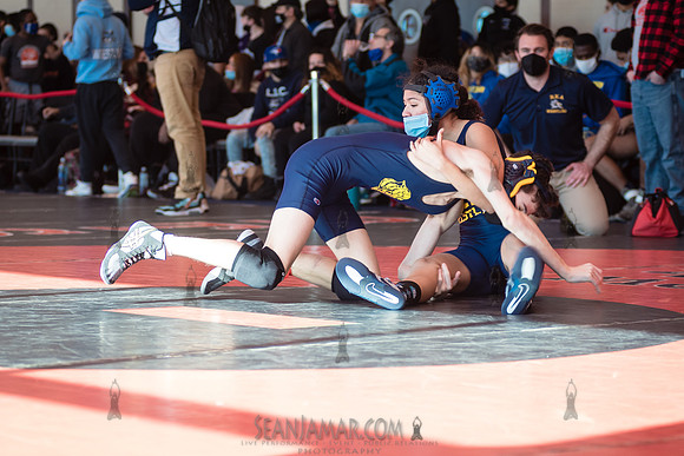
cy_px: 270
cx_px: 313
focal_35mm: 120
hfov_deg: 17.1
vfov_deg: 11.4
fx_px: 2277
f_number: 3.5
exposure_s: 1/400
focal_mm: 80
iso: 400
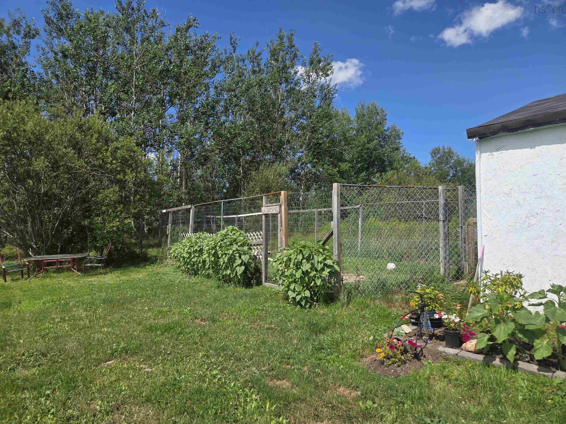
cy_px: 212
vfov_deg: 58.9
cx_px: 283
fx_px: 376
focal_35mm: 23
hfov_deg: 73.9
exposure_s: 1/5399
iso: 80
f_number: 1.8
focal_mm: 5.4
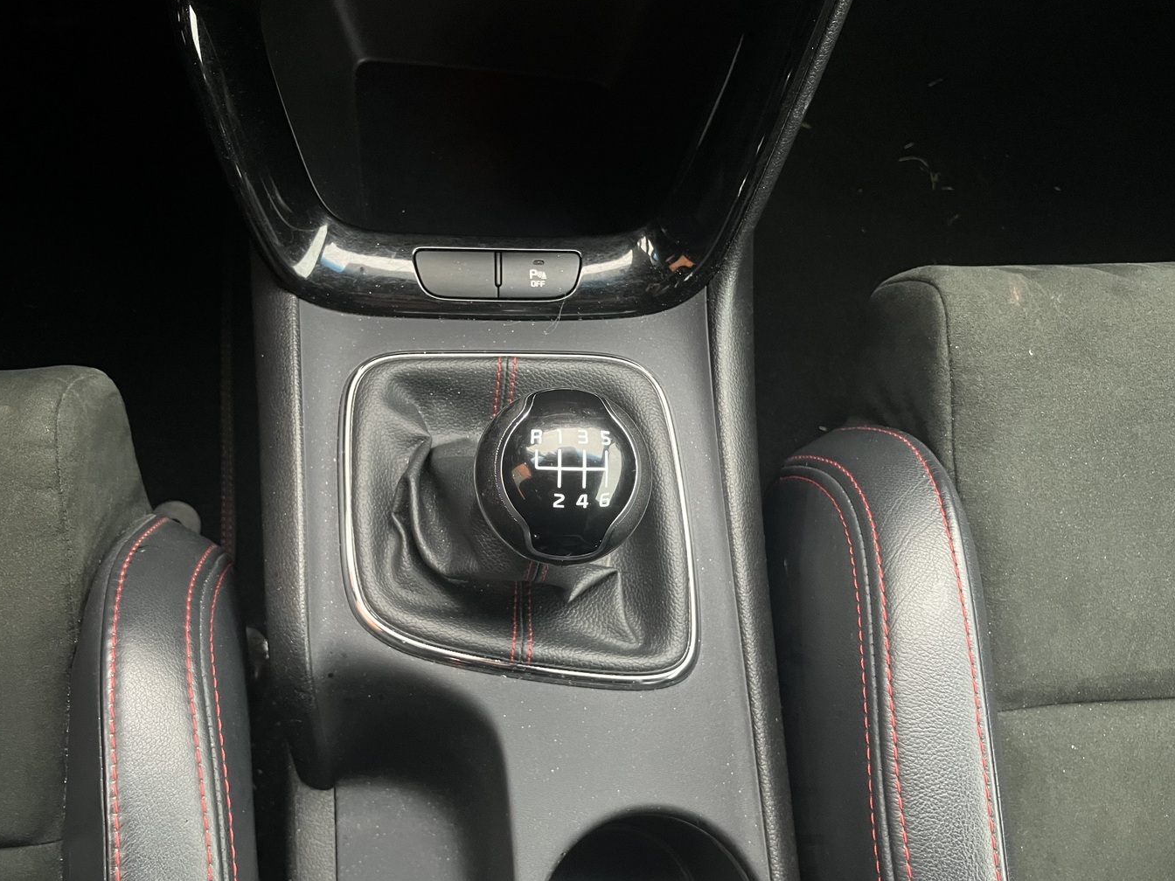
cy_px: 452
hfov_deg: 59.9
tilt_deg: -73.3
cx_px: 549
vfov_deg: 46.8
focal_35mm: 30
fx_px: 1018
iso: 100
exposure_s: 1/60
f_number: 1.8
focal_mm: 3.99
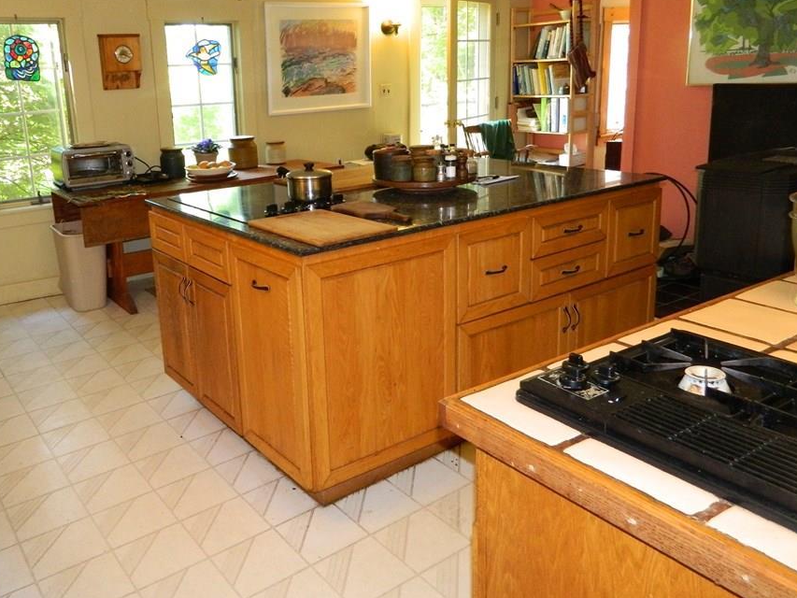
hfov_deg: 59.6
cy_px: 248
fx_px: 691
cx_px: 332
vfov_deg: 46.6
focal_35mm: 30
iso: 400
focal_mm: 4.5
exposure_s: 1/30
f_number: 3.1
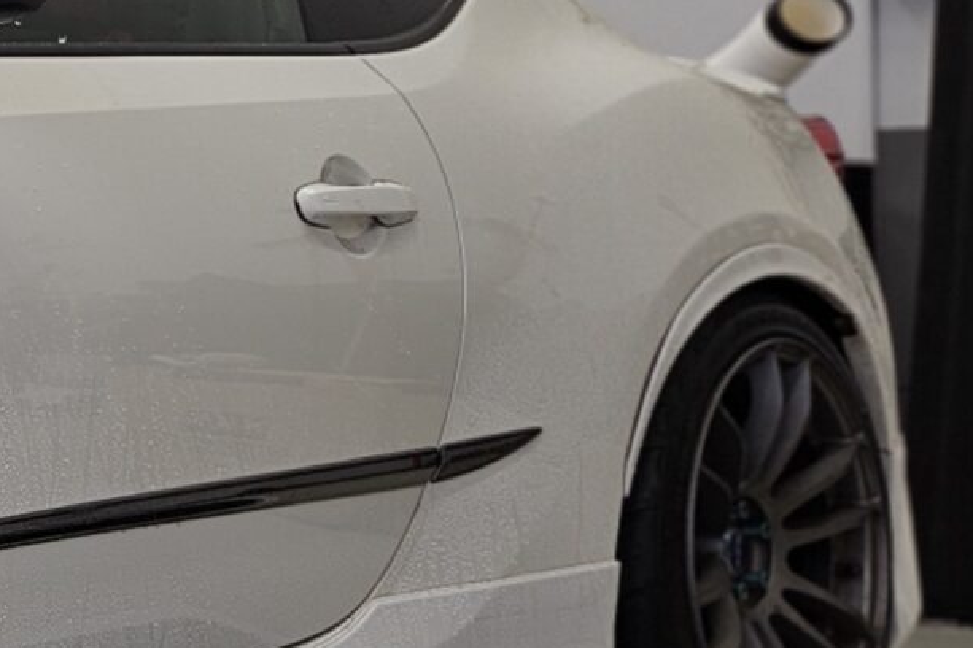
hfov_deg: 16.0
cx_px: -971
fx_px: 2703
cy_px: 199
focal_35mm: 100
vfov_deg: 13.7
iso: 25
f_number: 1.8
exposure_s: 1/100
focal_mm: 5.4
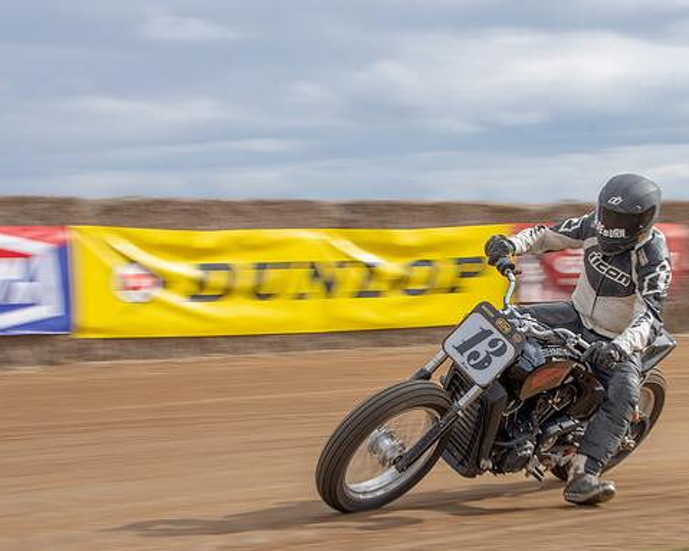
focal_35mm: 116
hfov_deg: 16.5
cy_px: 307
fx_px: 2365
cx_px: 453
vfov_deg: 13.3
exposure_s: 1/100
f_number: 13
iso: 100
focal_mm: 56
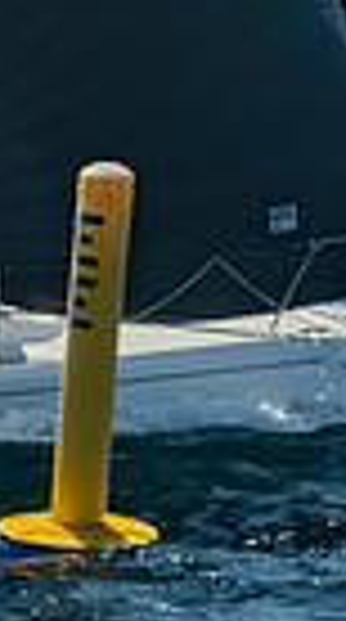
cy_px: -149
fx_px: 13063
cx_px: -461
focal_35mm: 796
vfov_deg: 2.7
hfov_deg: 1.5
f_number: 6.3
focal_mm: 145
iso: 160
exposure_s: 1/320
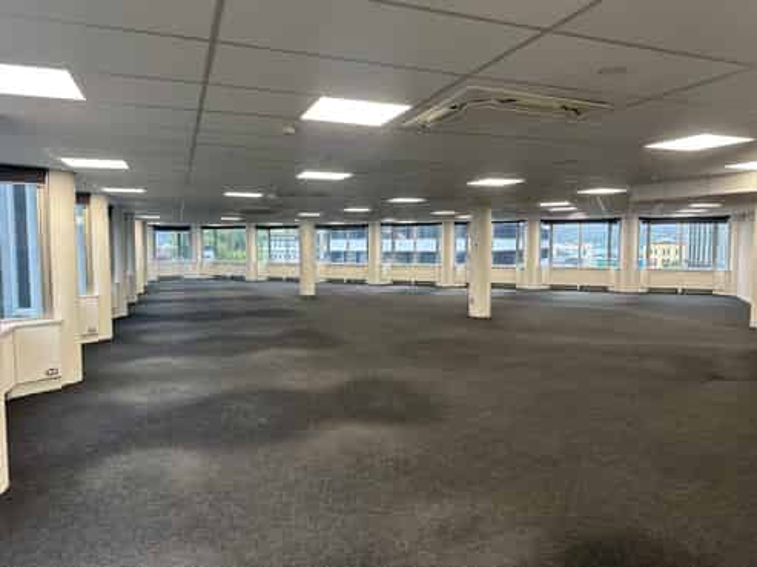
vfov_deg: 56.8
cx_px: 378
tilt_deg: -4.1
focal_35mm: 24
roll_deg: +0.2
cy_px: 284
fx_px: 524
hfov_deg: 71.6
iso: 160
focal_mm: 6.86
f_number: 1.78
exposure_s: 1/100
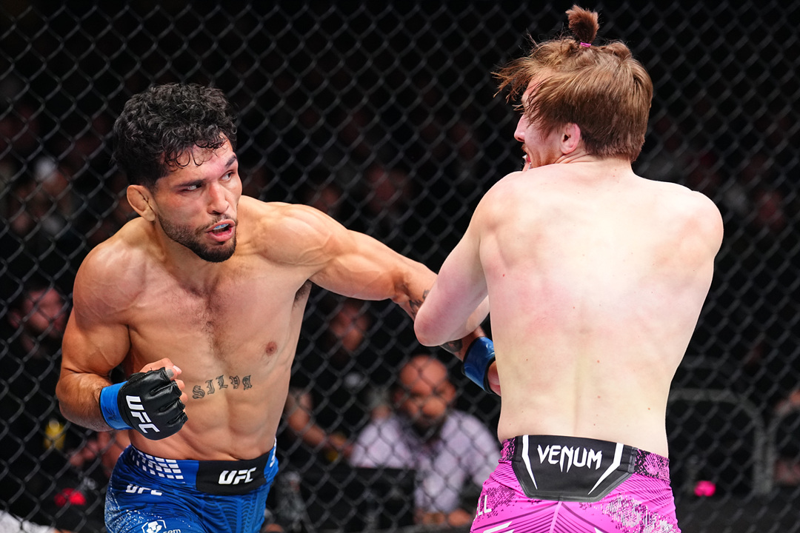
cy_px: 266
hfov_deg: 18.3
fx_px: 2489
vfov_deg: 12.2
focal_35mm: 112
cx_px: 400
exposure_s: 1/1600
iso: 2500
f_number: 2.8
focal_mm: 112
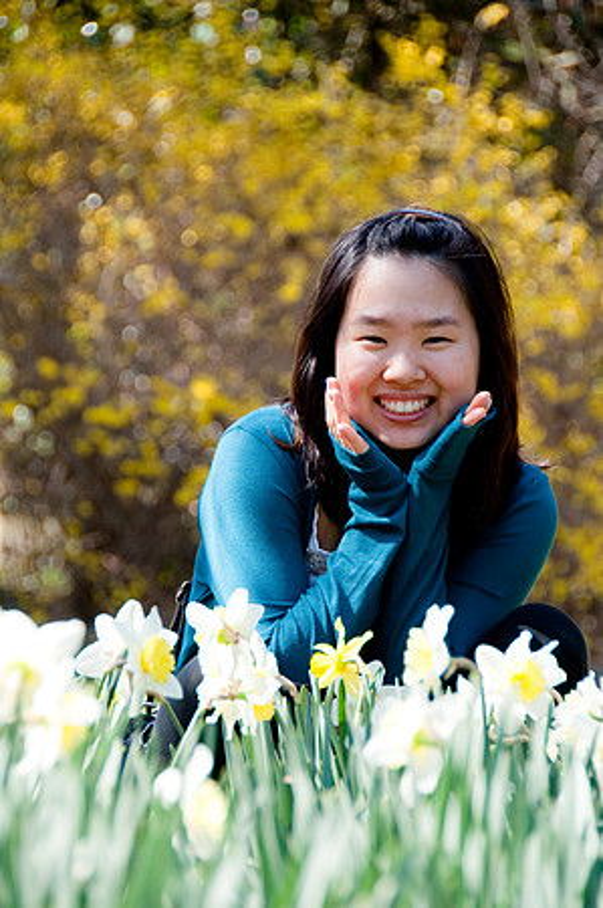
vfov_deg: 11.4
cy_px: 454
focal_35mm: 180
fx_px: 4533
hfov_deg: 7.6
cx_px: 302
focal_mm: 120
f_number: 5.3
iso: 200
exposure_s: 1/320
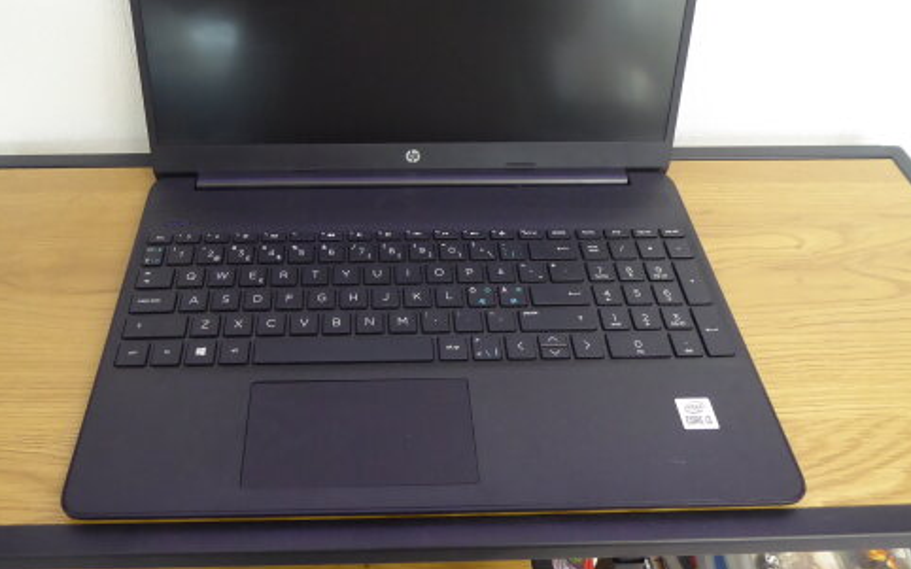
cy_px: 195
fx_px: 819
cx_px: 378
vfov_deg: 37.9
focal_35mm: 33
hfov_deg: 57.8
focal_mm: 4.3
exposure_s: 1/30
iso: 400
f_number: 3.3
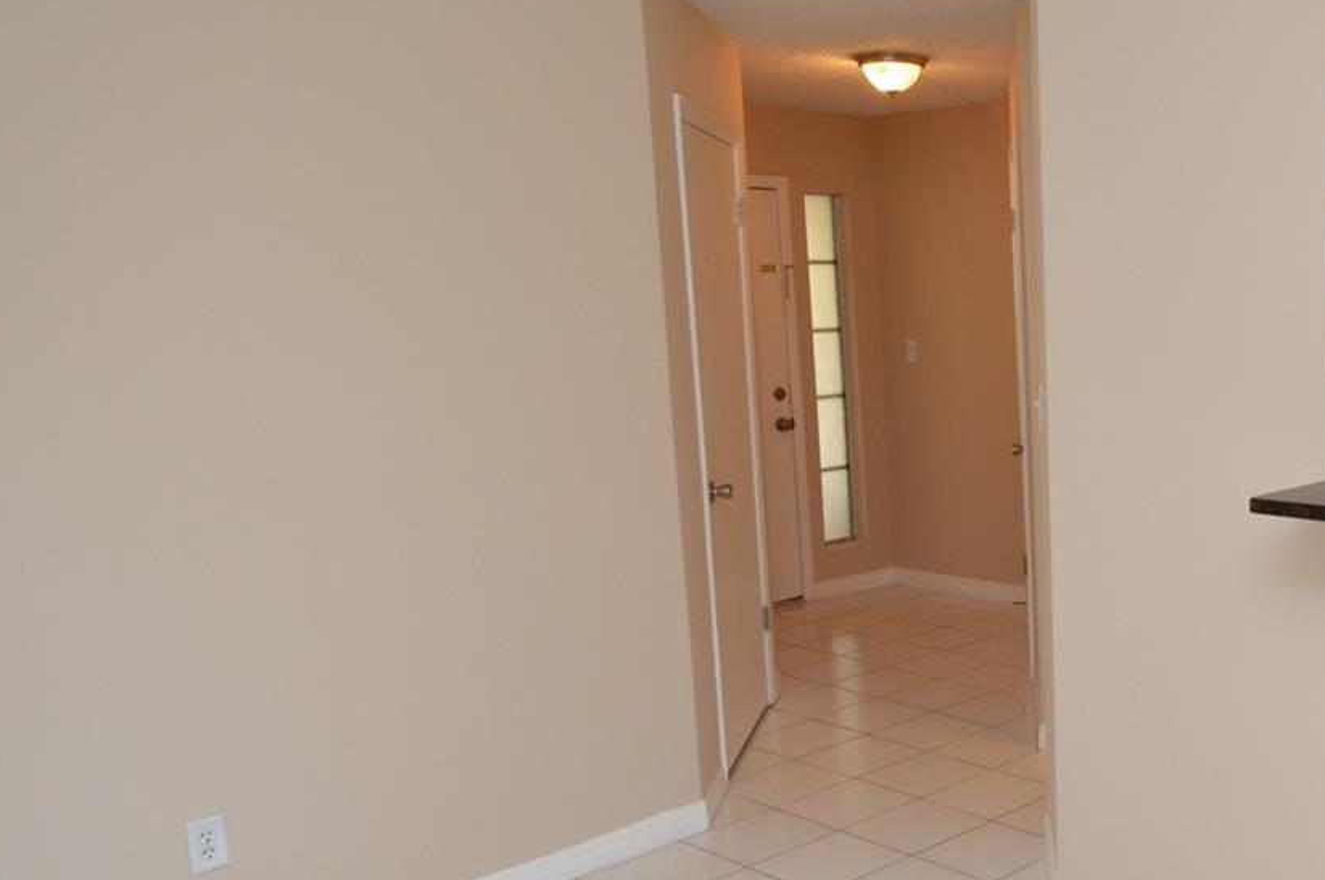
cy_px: 528
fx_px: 1287
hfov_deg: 49.2
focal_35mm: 35
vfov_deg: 37.6
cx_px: 1167
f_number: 4
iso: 400
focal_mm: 12
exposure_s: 1/60
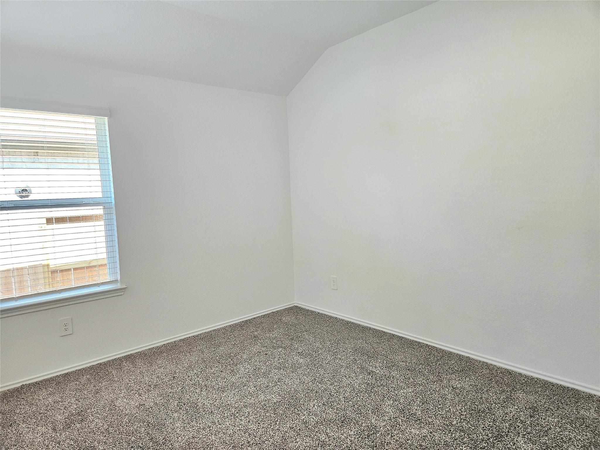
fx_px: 399
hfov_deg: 73.9
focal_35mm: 23
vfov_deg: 58.9
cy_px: 225
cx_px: 300
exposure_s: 1/172
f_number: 1.8
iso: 400
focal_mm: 5.4
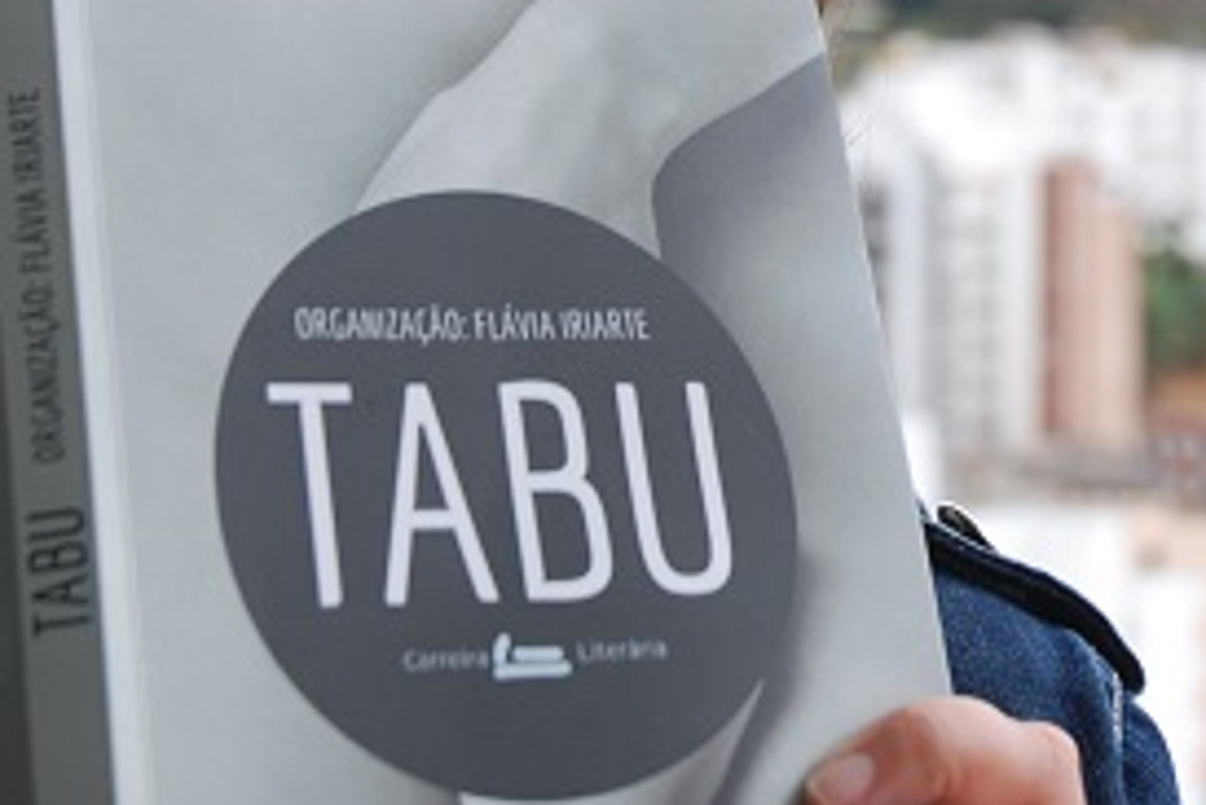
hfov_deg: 15.3
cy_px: -163
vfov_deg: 10.1
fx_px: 4501
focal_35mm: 134
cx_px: 691
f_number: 5.6
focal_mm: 35
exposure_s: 1/125
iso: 100
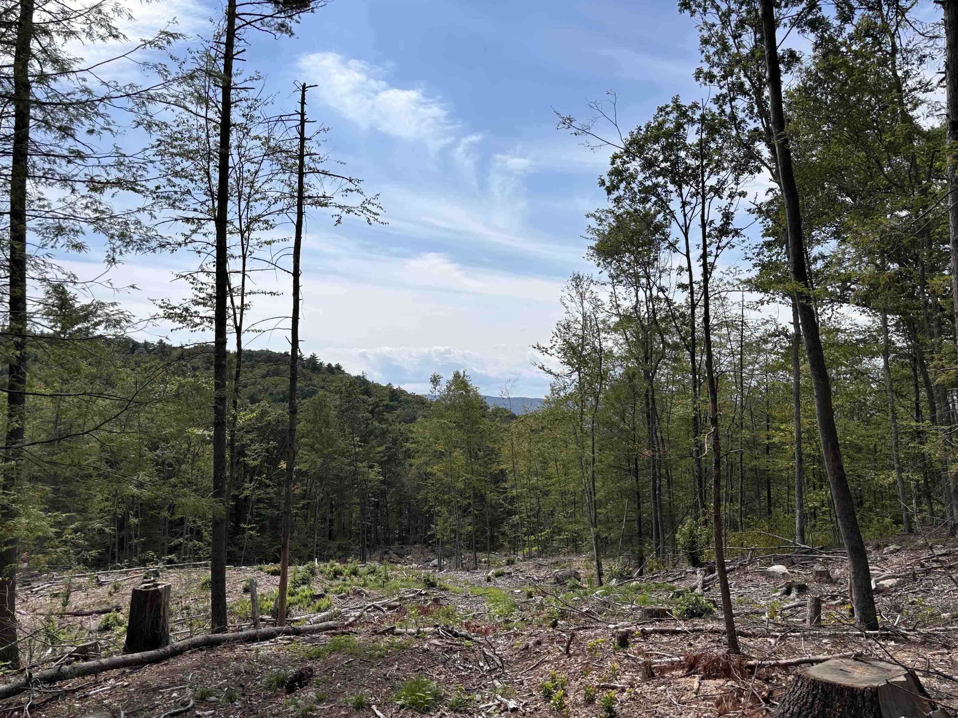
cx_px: 479
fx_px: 720
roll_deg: -0.9
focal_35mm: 26
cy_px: 359
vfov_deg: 53.1
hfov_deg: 67.3
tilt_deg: +3.0
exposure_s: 1/7194
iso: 50
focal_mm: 5.96
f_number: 1.6
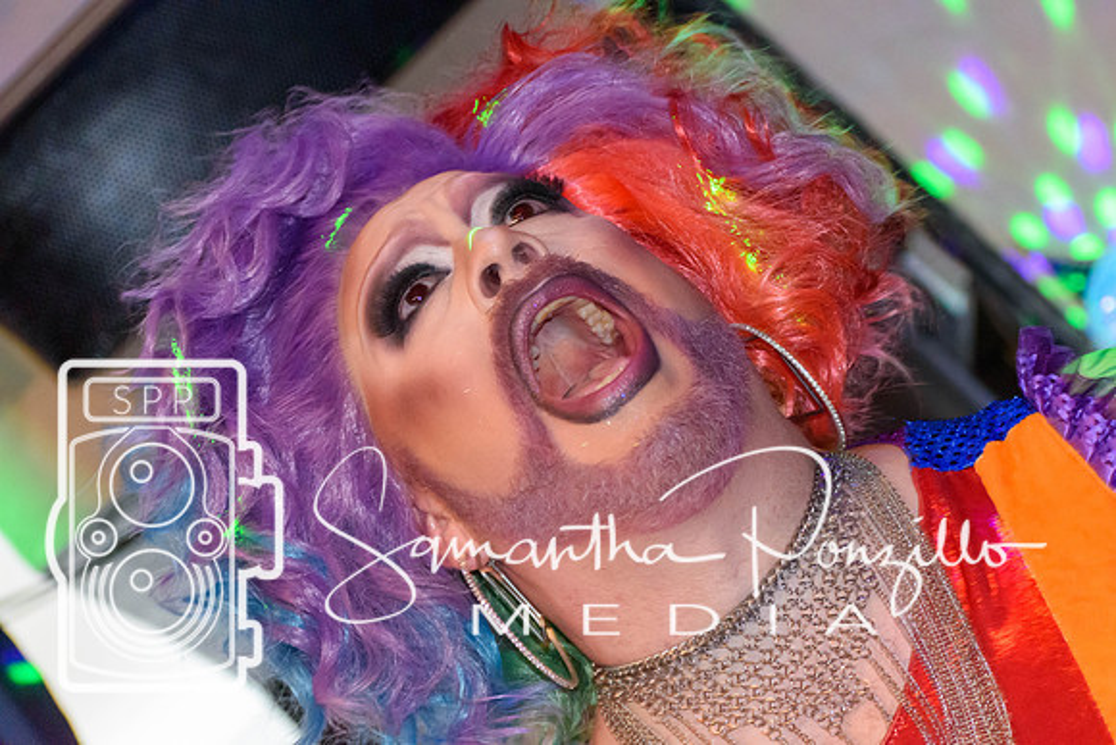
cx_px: 558
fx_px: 3256
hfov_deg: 19.5
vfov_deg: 13.0
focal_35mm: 105
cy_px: 372
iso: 4500
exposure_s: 1/60
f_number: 4.5
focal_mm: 70
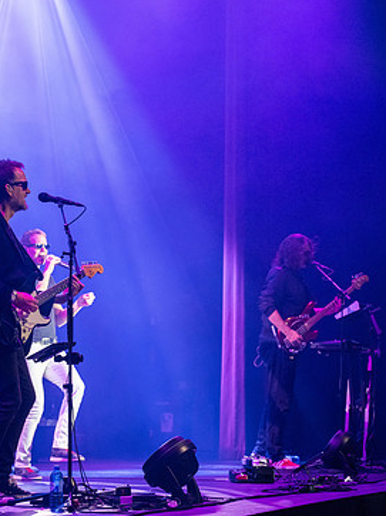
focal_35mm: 108
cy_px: 269
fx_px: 1608
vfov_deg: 18.2
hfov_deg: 13.7
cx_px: 154
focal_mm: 70
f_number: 4
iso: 3200
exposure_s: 1/250
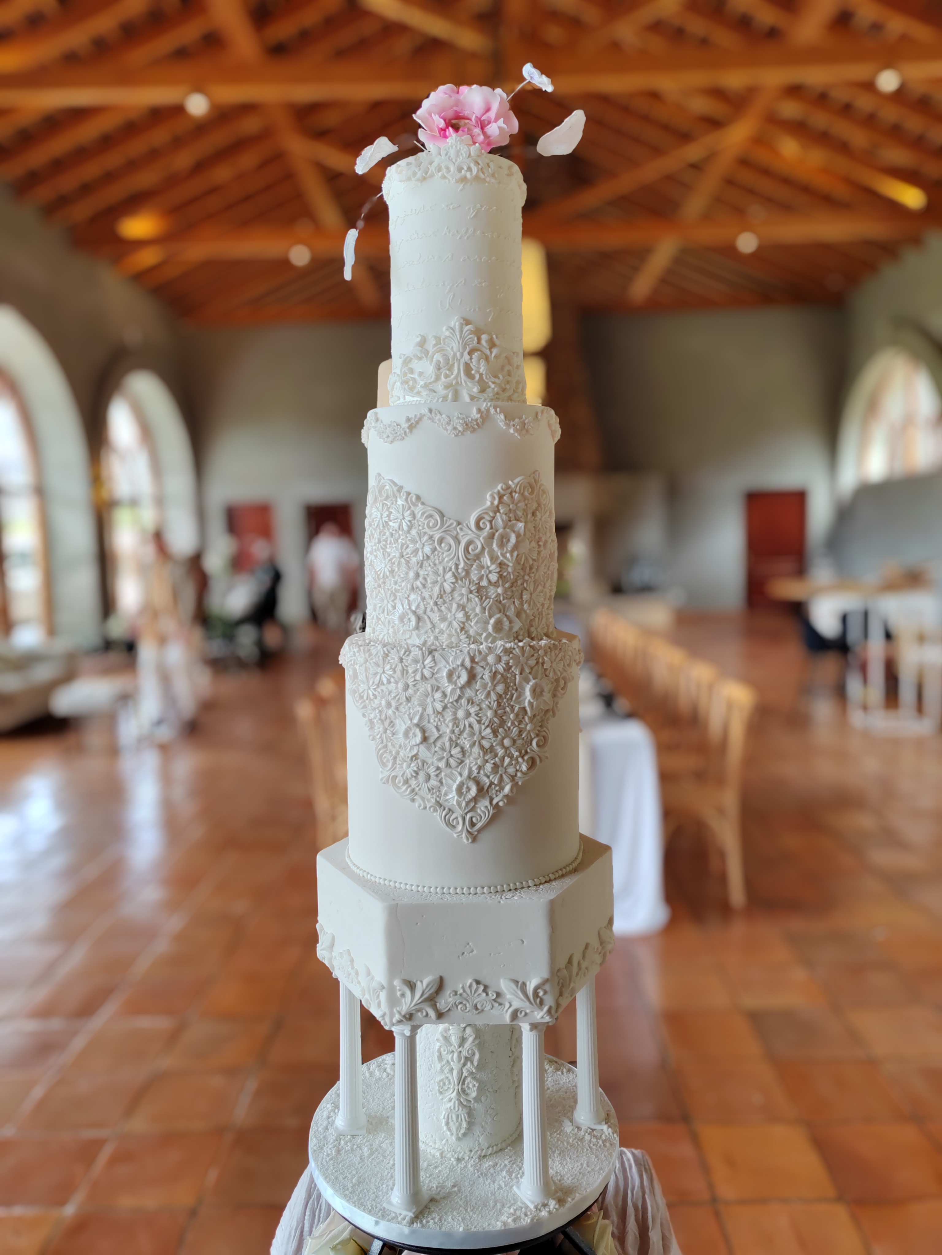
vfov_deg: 65.3
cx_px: 471
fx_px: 980
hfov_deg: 51.4
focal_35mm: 27
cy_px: 628
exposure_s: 1/100
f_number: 4
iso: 125
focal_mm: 5.52
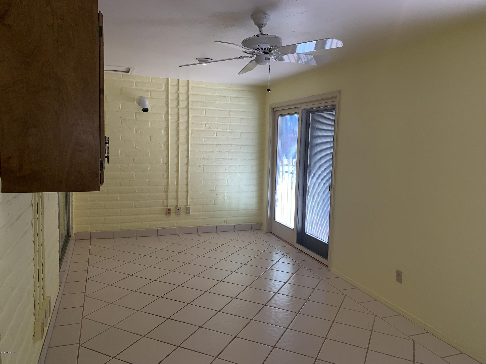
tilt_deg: -5.0
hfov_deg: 67.3
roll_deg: -1.6
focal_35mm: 26
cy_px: 182
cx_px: 243
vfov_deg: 53.1
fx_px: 365
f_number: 1.8
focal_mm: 4.25
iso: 25
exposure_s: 1/137
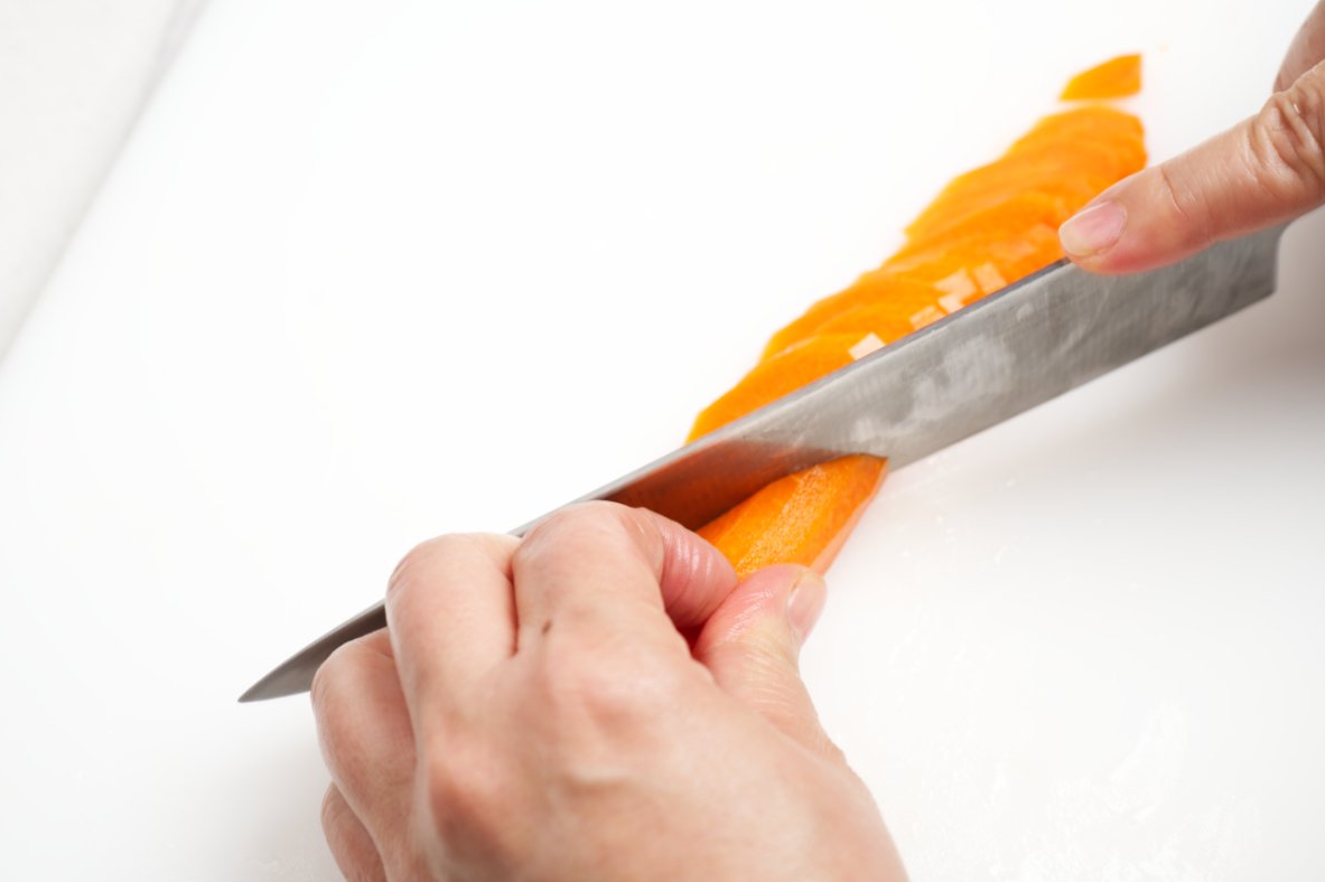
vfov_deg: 19.2
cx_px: 662
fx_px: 2612
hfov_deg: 28.5
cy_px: 446
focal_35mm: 71
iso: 200
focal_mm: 70
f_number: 6.3
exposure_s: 1/125
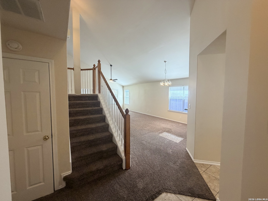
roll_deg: +0.9
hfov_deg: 102.1
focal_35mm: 14
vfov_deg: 85.7
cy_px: 100
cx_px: 134
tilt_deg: -3.6
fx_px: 108
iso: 250
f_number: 2.2
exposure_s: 1/120
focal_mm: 2.22
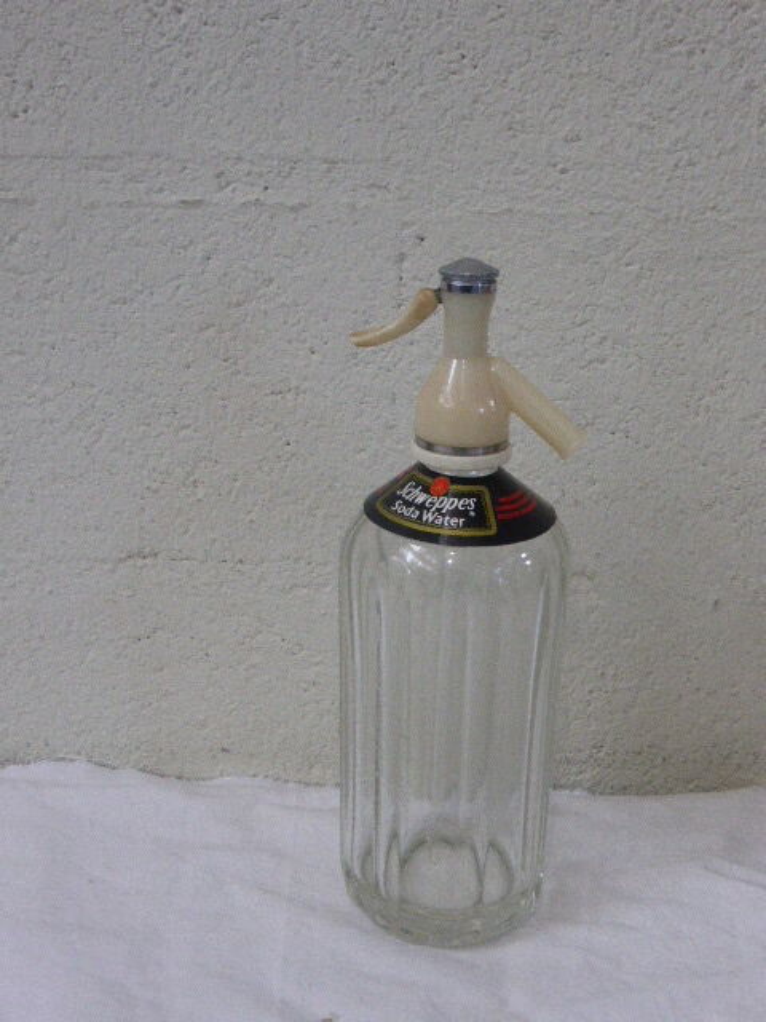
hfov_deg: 31.5
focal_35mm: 46
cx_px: 383
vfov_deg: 41.2
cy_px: 511
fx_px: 1357
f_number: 4.1
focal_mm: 7.9
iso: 500
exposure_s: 1/125
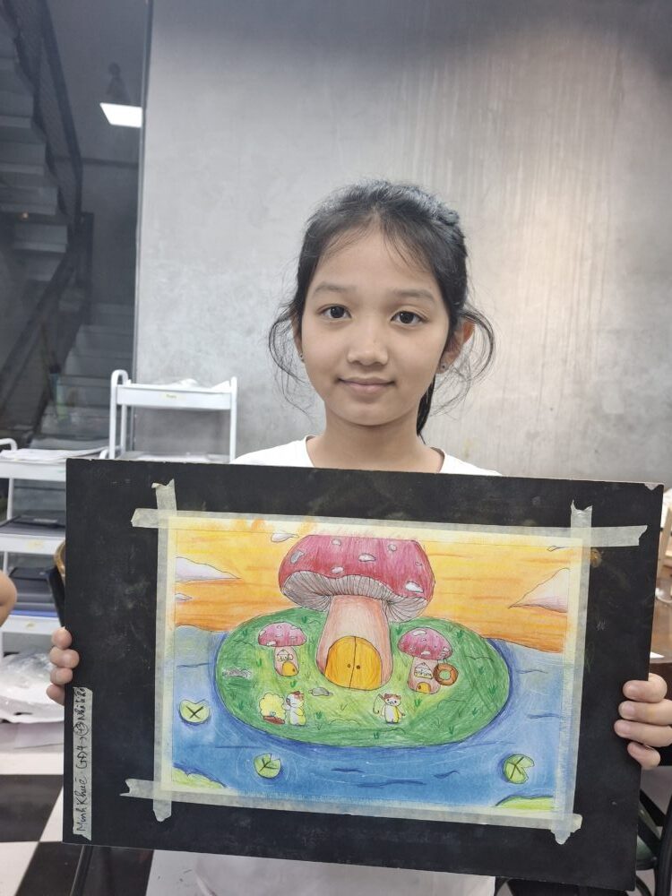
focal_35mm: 25
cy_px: 448
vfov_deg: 69.4
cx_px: 336
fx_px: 647
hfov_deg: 54.9
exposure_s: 1/120
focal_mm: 4.69
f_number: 1.8
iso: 125
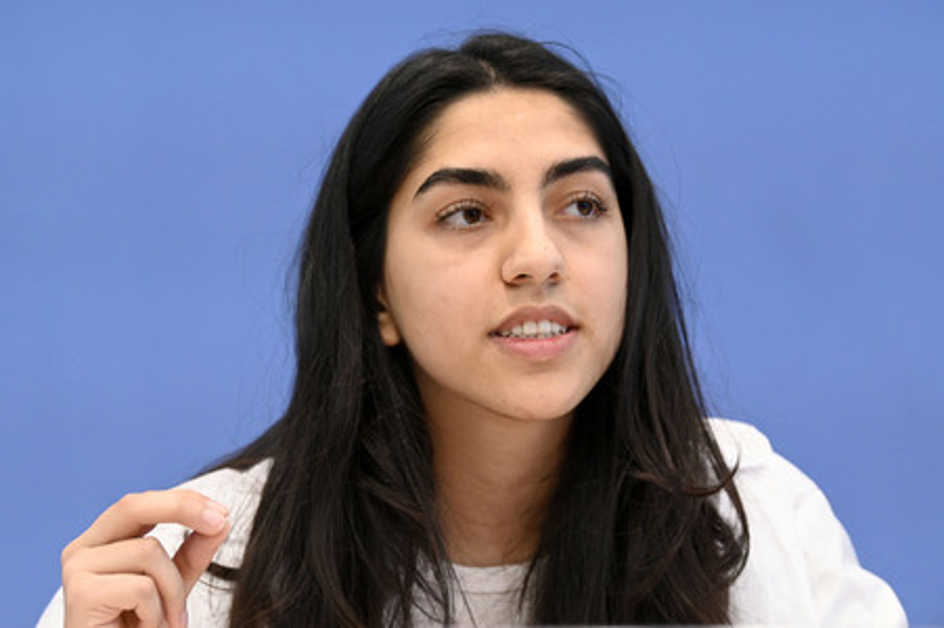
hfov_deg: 15.2
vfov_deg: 10.1
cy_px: 314
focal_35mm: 135
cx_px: 472
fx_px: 3537
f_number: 5
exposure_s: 1/640
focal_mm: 135
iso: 4000
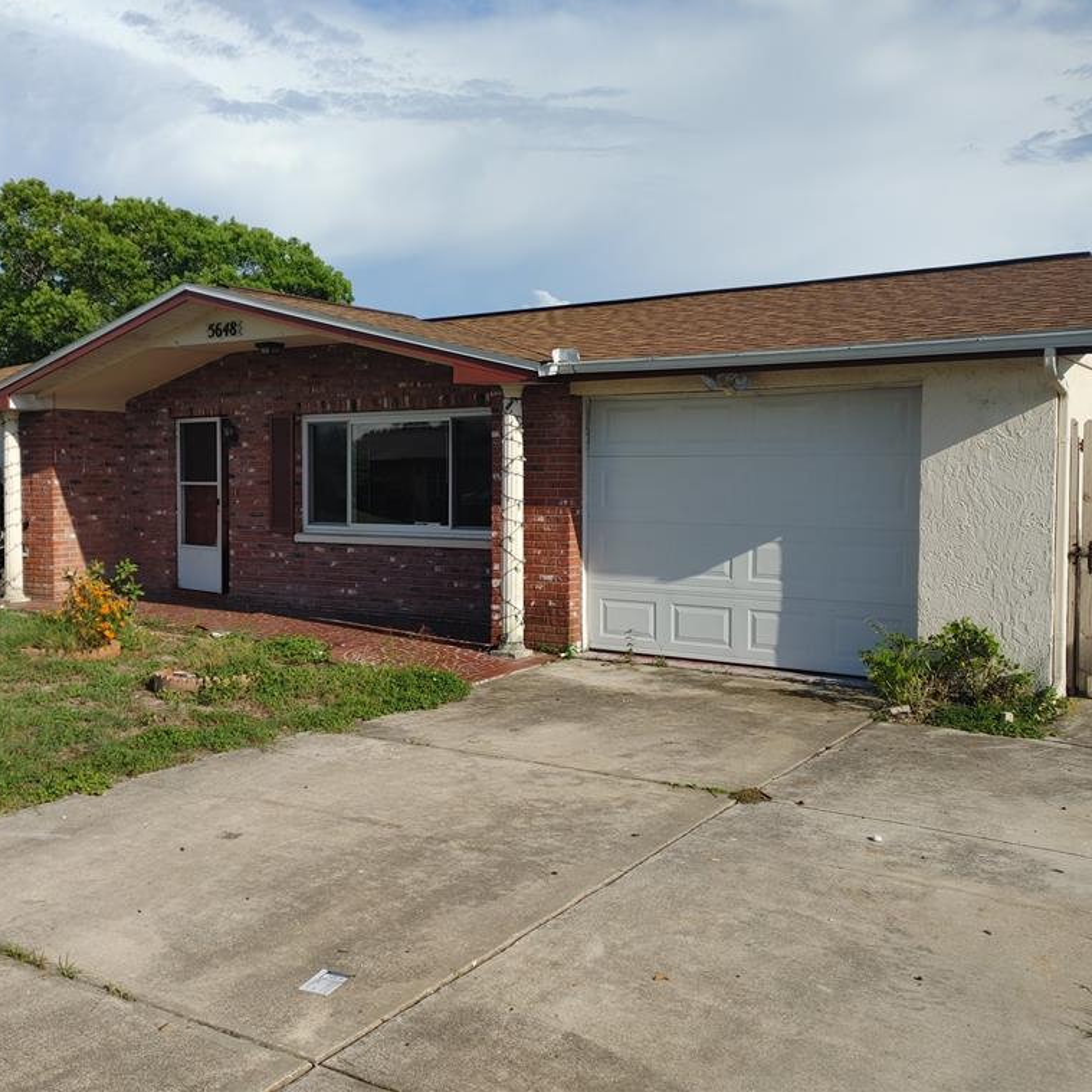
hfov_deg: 52.2
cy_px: 541
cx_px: 447
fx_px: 1106
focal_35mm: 31
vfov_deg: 52.5
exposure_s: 1/3333
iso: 50
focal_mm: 5.58
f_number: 1.8
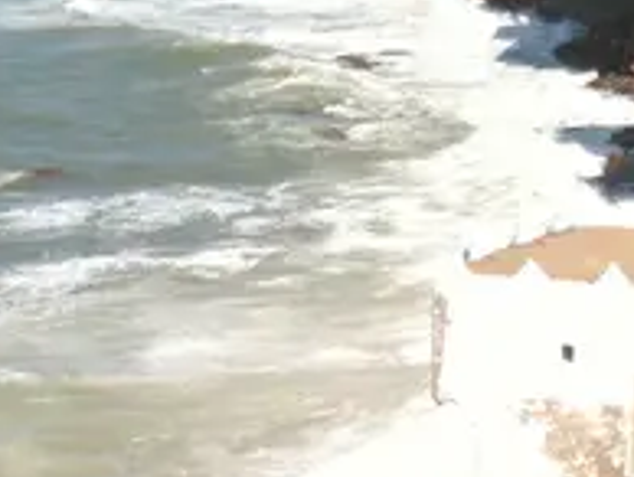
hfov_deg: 21.6
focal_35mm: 90
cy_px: 586
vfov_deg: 15.8
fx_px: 1650
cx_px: 435
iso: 64
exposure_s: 1/1120
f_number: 2.8
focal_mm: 3.85
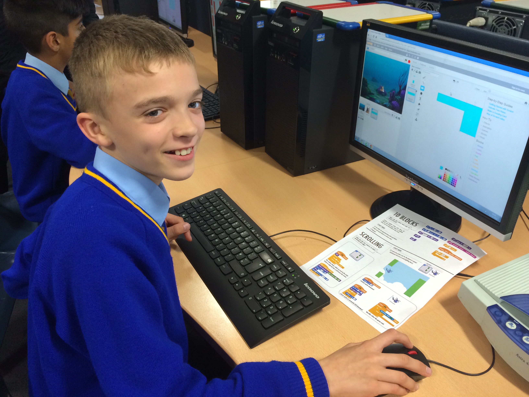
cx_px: 264
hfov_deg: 61.7
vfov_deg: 48.2
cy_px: 198
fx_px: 443
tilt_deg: -31.0
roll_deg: -0.5
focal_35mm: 29
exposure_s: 1/30
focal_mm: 4.15
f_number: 2.2
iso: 125
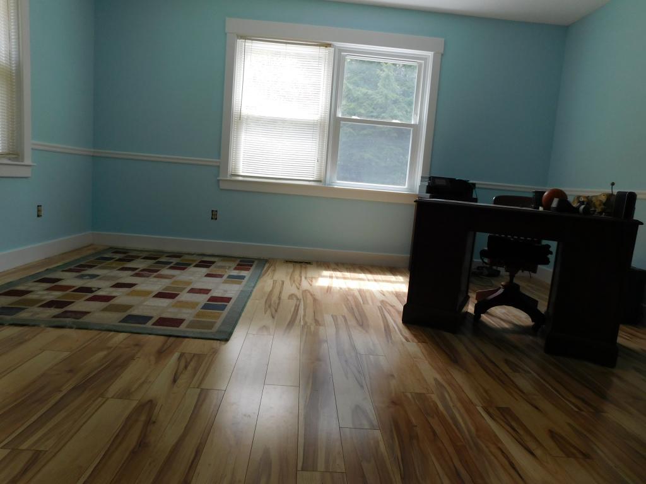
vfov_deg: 58.9
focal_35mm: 23
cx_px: 323
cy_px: 242
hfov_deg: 73.9
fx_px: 429
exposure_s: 1/125
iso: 125
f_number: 3
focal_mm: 4
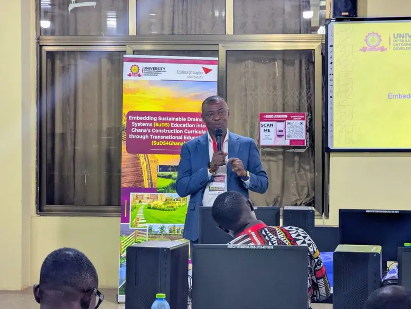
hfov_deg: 18.5
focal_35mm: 106
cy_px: 154
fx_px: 1260
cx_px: 206
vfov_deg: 14.0
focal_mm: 19
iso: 525
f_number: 3.5
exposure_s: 1/57.3
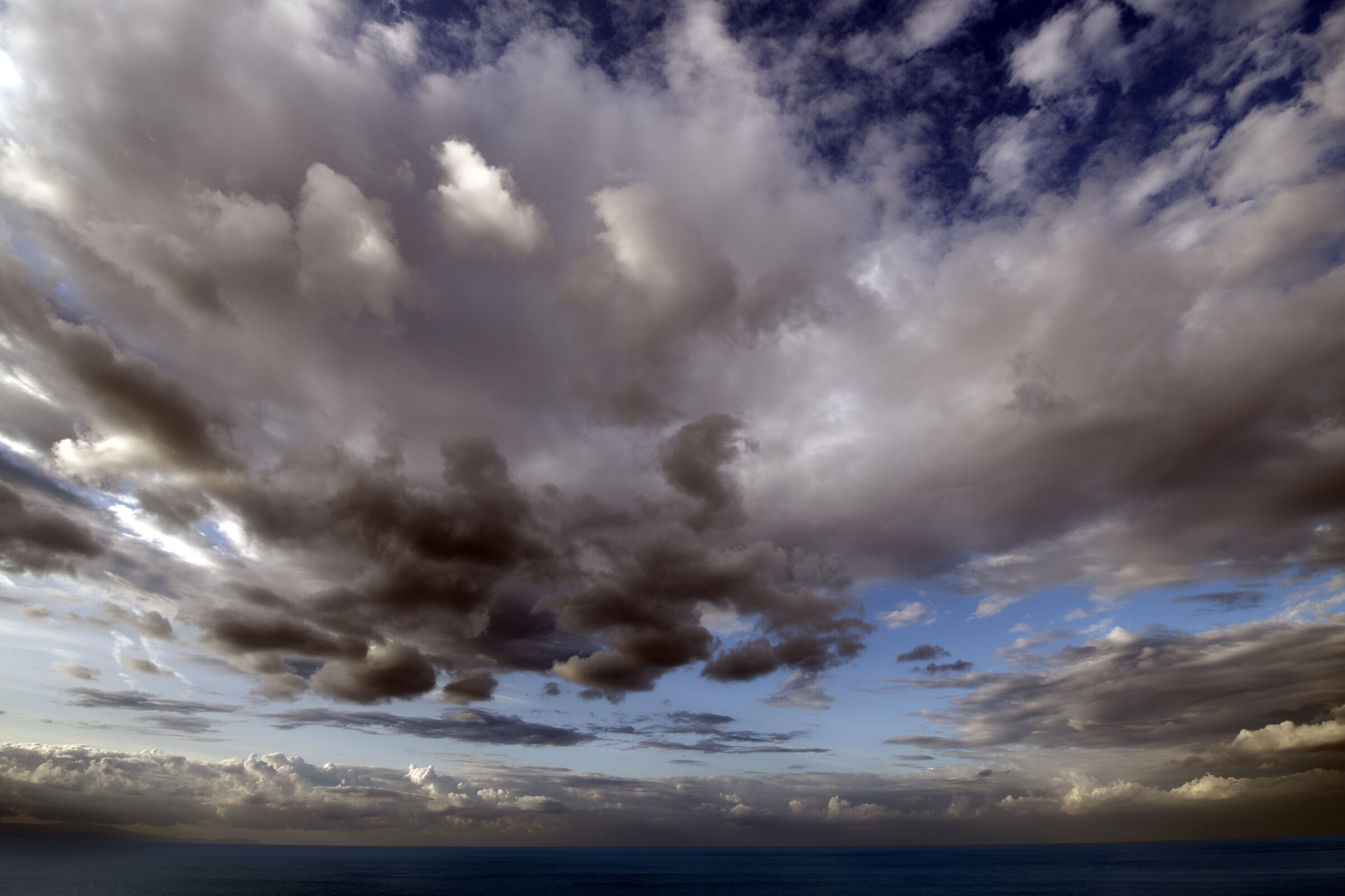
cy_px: 448
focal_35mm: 15
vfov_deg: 77.3
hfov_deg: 100.4
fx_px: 560
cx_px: 672
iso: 200
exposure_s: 1/400
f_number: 10
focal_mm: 15
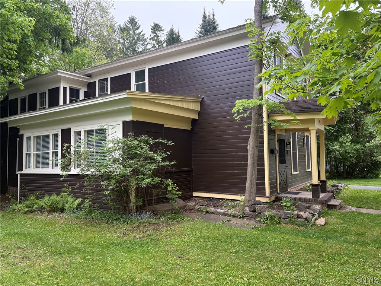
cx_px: 190
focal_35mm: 26
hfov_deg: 67.3
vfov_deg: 53.1
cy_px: 143
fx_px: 286
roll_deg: +0.6
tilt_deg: +2.9
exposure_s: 1/232
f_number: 1.6
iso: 125
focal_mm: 5.96
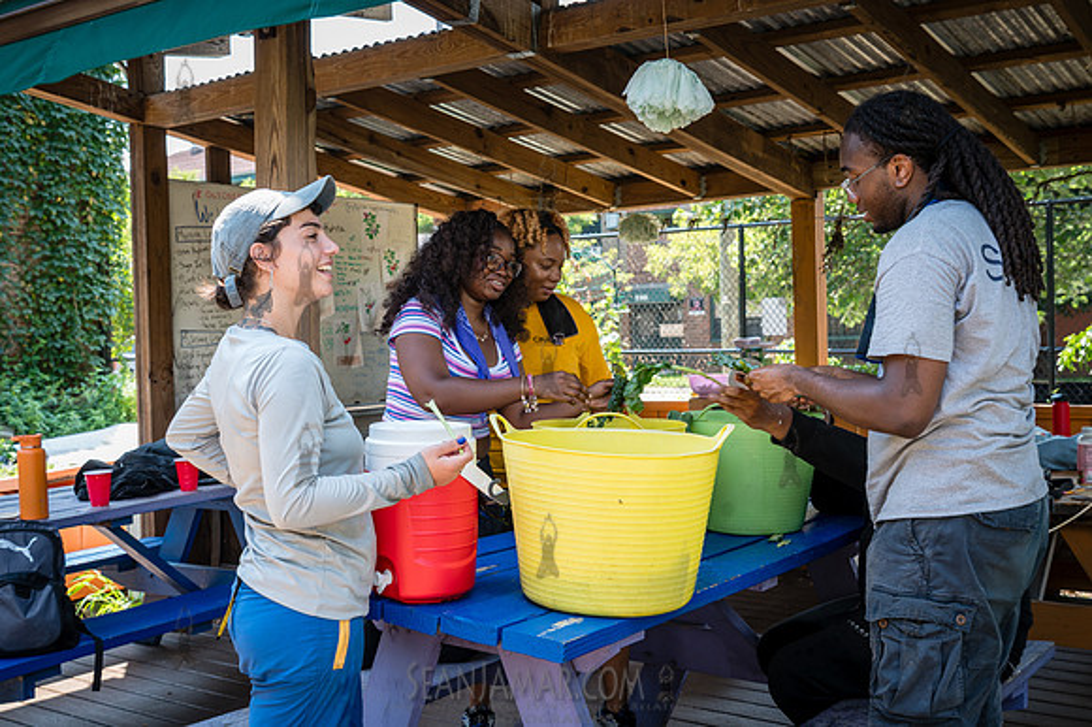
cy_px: 364
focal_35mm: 41
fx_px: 1239
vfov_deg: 32.7
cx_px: 546
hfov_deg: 47.6
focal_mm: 40
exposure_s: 1/125
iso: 200
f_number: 5.6
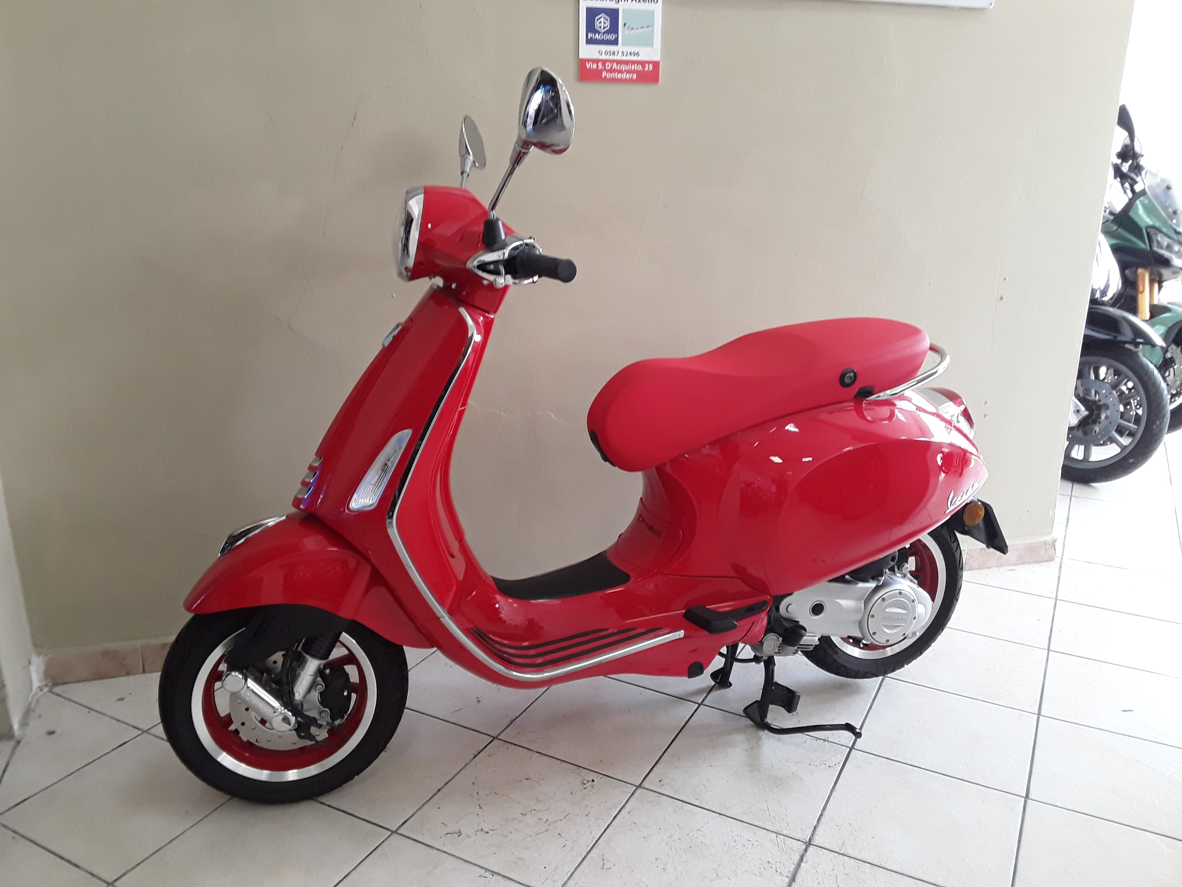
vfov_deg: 51.4
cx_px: 591
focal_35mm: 27
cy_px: 444
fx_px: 922
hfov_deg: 65.3
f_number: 1.9
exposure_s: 1/33
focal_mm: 2.91
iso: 80
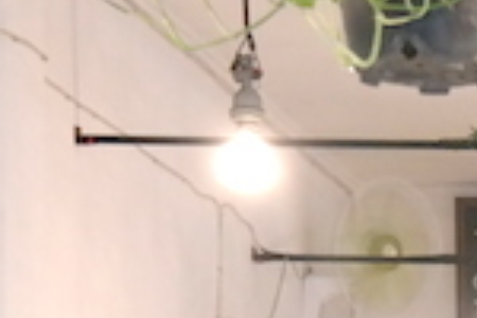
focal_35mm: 218
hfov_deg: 8.9
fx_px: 2888
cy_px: 619
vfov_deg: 6.1
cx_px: 979
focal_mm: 27
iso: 1600
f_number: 4
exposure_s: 1/50
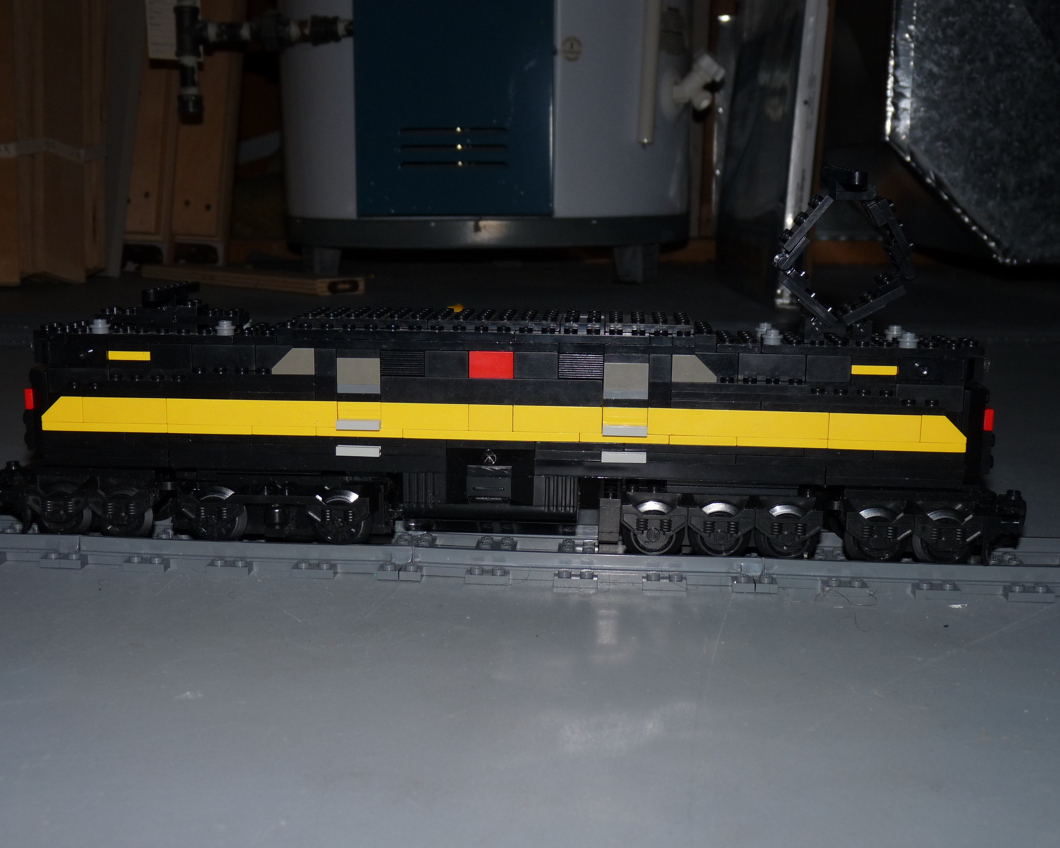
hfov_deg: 42.0
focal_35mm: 44
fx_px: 1380
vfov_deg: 34.1
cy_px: 424
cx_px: 498
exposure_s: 1/125
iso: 100
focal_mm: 7.4
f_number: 3
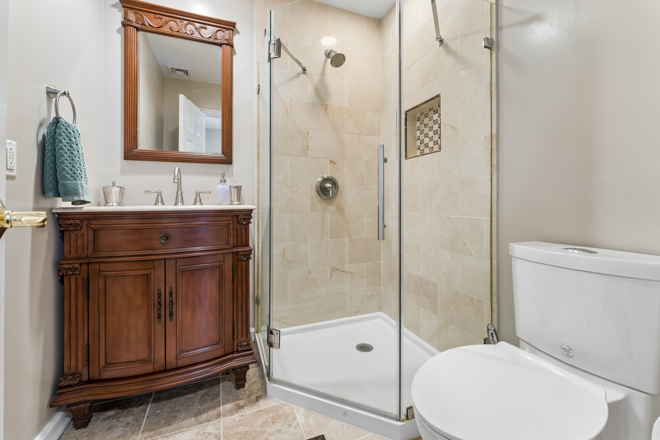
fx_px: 257
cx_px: 330
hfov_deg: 104.3
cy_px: 220
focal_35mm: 14
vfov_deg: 81.2
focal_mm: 14
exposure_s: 1/1.67
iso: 400
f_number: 13
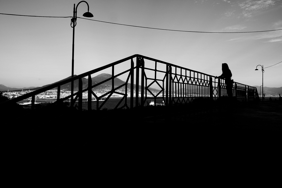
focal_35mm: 35
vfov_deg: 37.9
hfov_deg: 54.4
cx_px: 141
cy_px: 94
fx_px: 274
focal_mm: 23
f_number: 5.6
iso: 400
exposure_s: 1/500
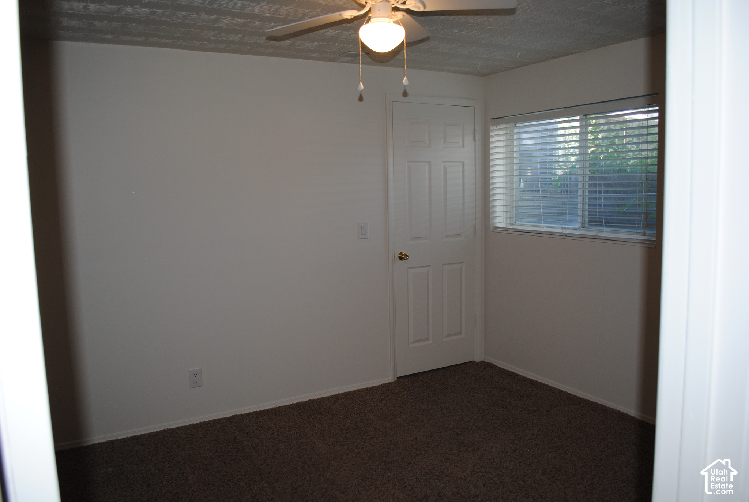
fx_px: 562
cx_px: 374
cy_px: 251
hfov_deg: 67.3
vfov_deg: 48.1
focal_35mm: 27
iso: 200
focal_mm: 18
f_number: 3.5
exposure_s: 1/60
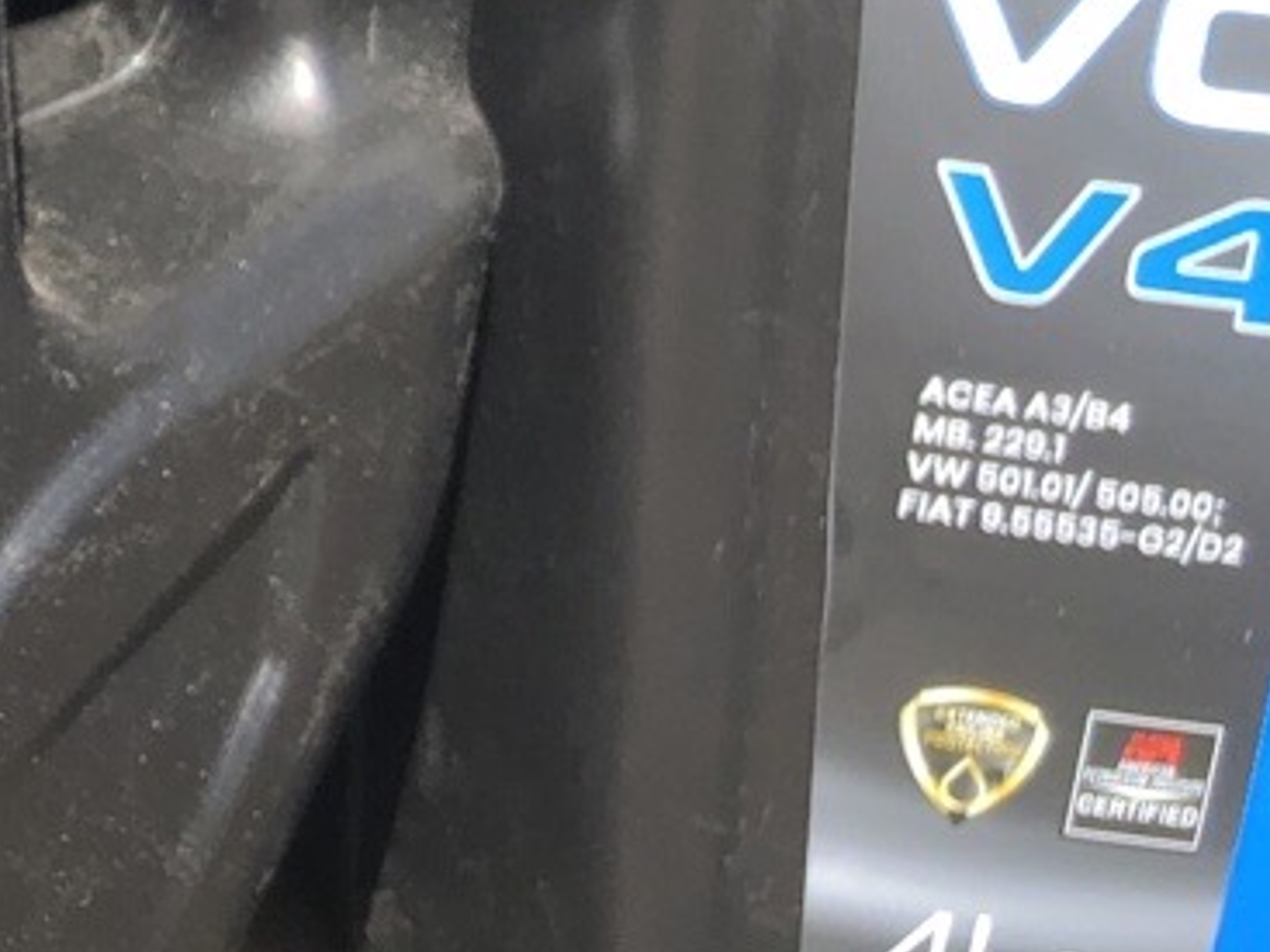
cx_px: -1080
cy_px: -391
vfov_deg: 12.9
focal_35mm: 110
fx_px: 4034
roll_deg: -5.7
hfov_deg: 15.2
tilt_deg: -12.4
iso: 20
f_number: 1.8
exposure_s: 1/838
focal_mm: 4
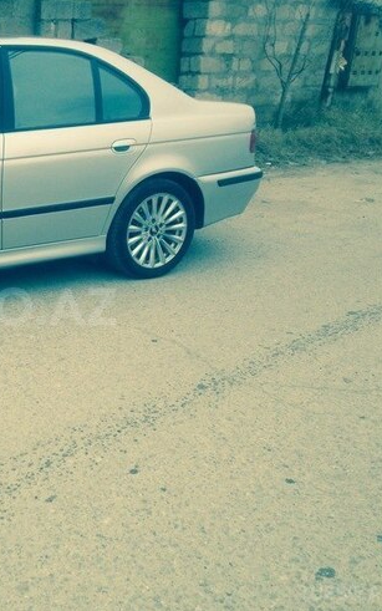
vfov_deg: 42.6
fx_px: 783
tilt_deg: -18.5
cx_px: -11
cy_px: 307
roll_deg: -0.5
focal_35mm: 47
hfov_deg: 25.9
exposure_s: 1/284
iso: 50
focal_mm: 4.12
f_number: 2.4
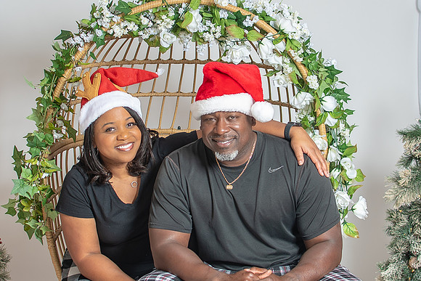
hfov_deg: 24.9
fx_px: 952
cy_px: 97
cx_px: 214
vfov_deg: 16.8
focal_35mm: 81
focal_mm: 35
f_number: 3.2
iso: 100
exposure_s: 1/250
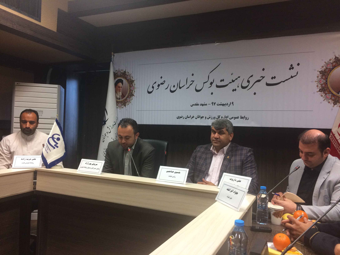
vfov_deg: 48.2
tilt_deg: +0.5
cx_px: 170
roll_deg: -1.3
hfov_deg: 61.7
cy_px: 128
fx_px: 285
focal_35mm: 29
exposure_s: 1/33
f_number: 2.2
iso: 80
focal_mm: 4.15
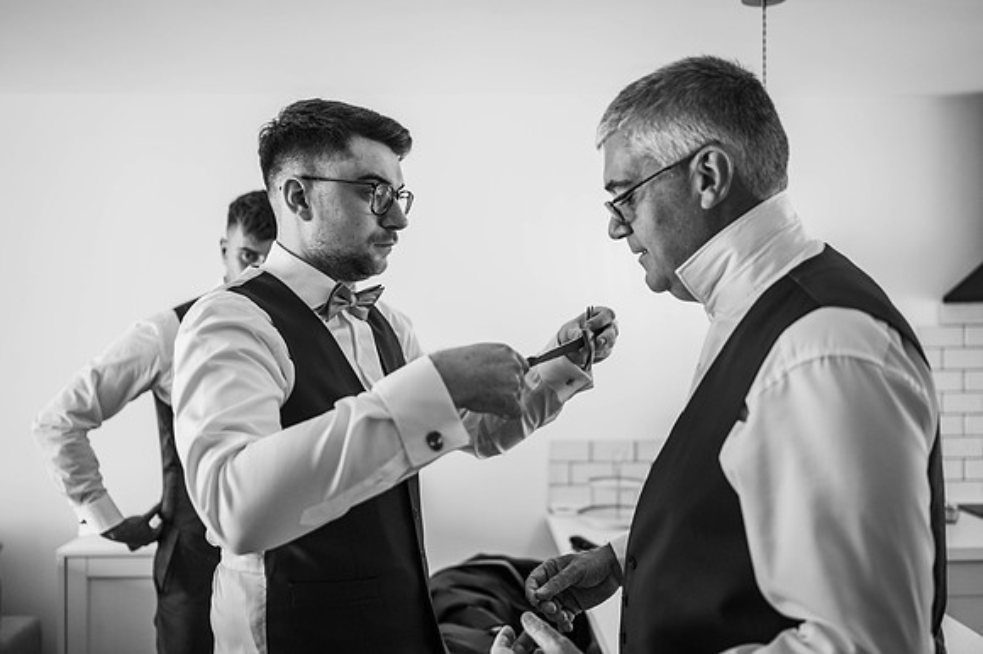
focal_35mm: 35
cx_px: 492
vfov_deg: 37.8
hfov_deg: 54.5
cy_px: 327
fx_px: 955
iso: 180
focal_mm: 35
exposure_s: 1/200
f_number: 2
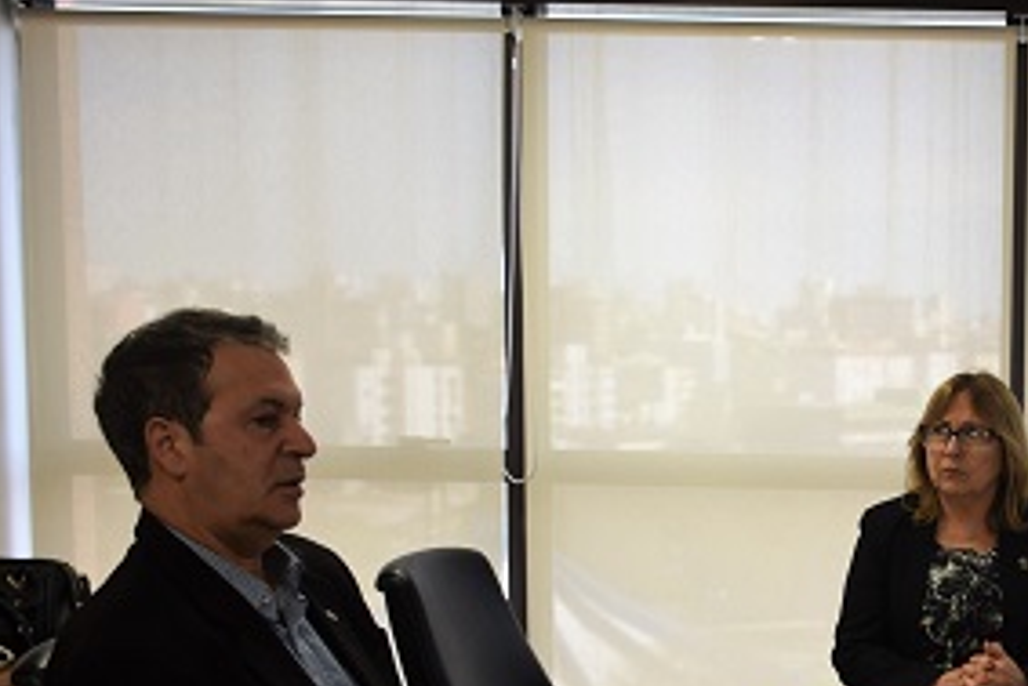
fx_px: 2000
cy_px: 581
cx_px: 1075
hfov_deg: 26.9
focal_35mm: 70
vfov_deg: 19.2
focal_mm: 22
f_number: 4.5
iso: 400
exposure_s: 1/80
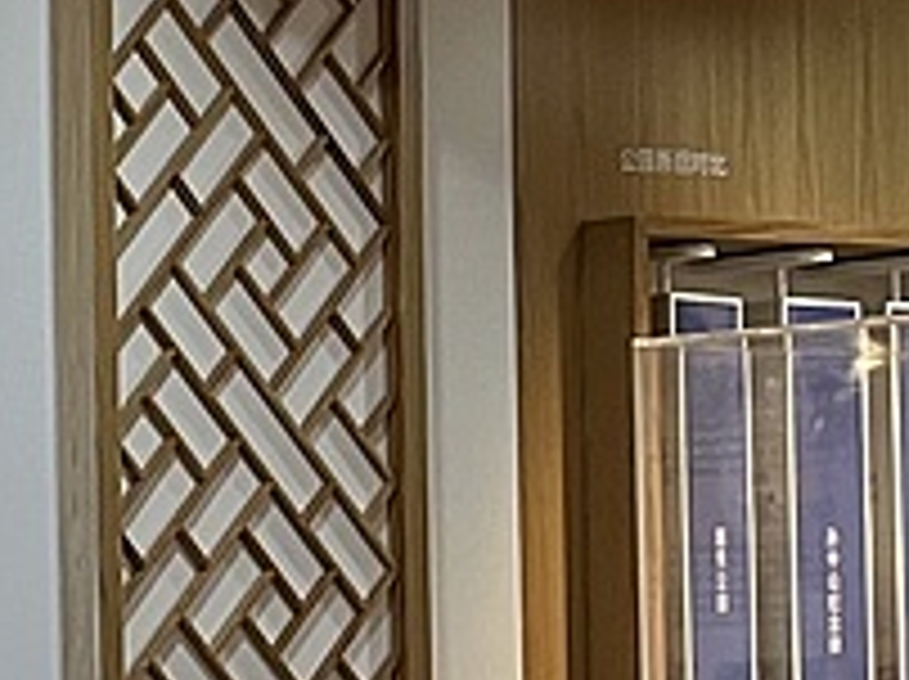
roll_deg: +1.0
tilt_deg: +0.4
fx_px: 4328
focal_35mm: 165
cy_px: 617
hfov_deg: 10.5
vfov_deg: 8.9
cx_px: -1210
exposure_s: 1/50
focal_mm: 5.1
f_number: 1.6
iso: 64
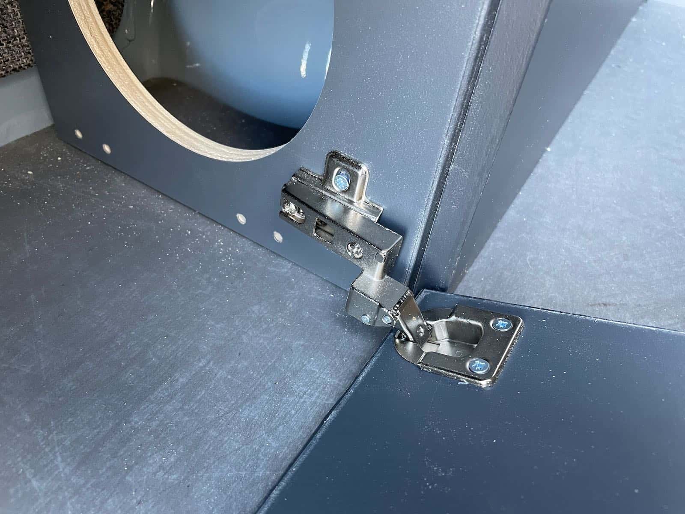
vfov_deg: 53.1
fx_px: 515
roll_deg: -6.0
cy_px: 257
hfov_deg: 67.3
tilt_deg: -40.1
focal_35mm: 26
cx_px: 342
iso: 160
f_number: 1.6
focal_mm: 4.2
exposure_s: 1/60
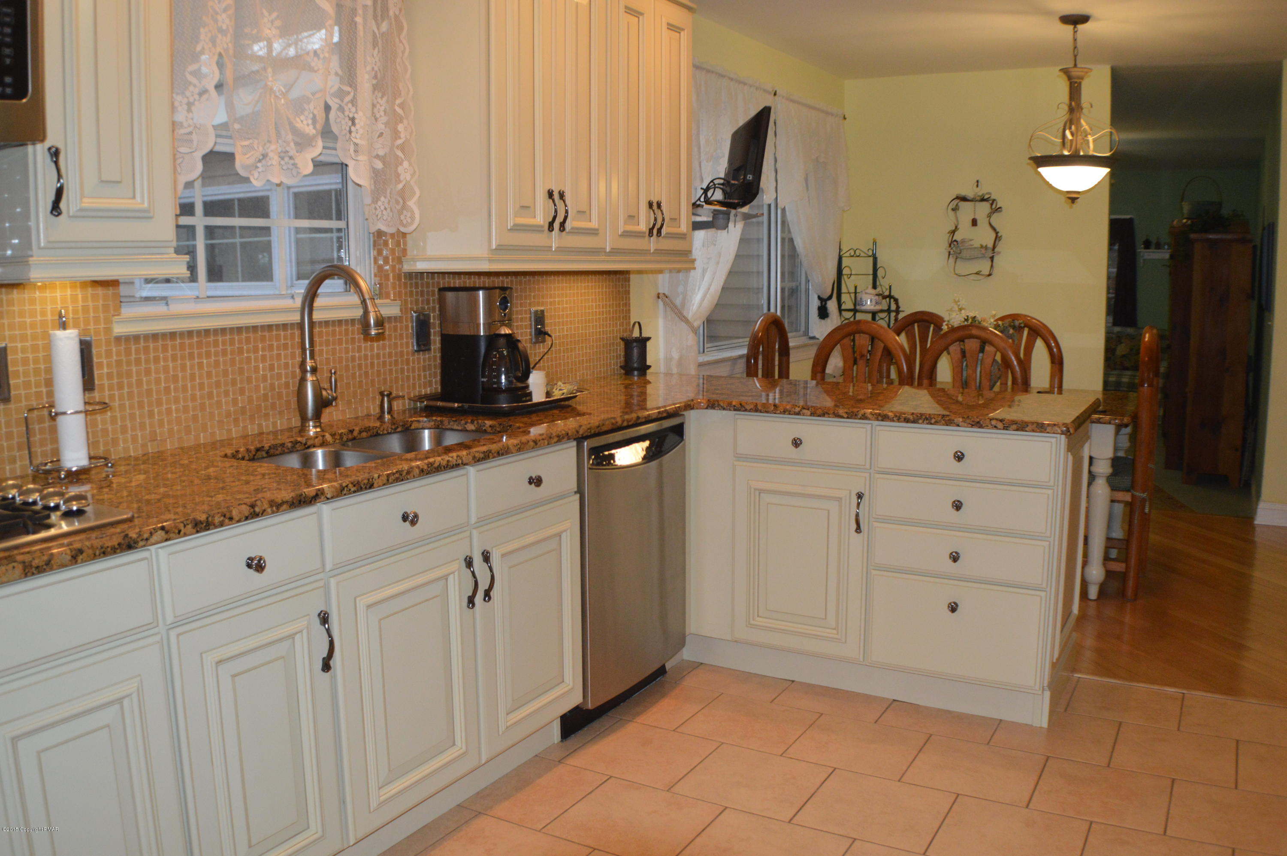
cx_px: 644
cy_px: 428
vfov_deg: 34.1
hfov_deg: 49.6
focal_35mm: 39
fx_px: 1393
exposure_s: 1/60
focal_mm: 26
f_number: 4.2
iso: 1100
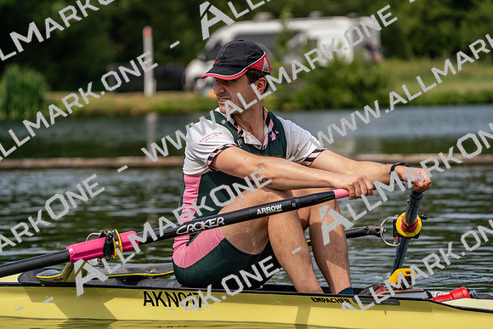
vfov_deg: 6.9
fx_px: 2739
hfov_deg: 10.3
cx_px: 246
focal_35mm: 200
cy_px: 164
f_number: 5.6
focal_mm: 200
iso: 250
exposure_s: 1/1600
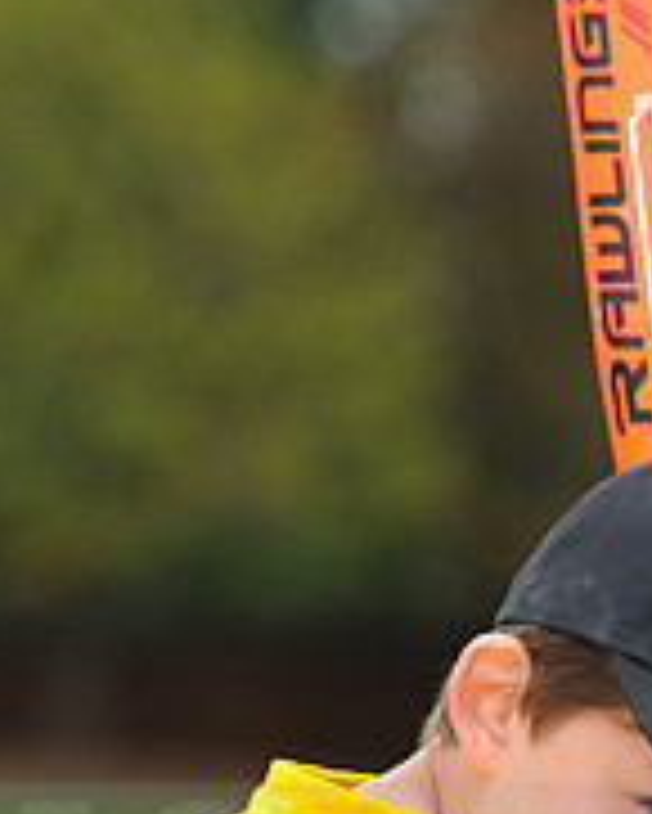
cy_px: 845
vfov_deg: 3.9
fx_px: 11930
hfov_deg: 3.1
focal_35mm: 495
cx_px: 769
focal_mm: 165
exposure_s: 1/400
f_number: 5.6
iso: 400
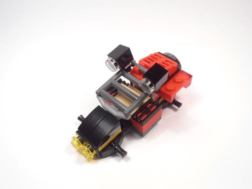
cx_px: 126
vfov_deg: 38.7
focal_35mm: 37
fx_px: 269
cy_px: 94
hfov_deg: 50.1
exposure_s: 1/80
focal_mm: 6.61
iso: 80
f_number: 3.9
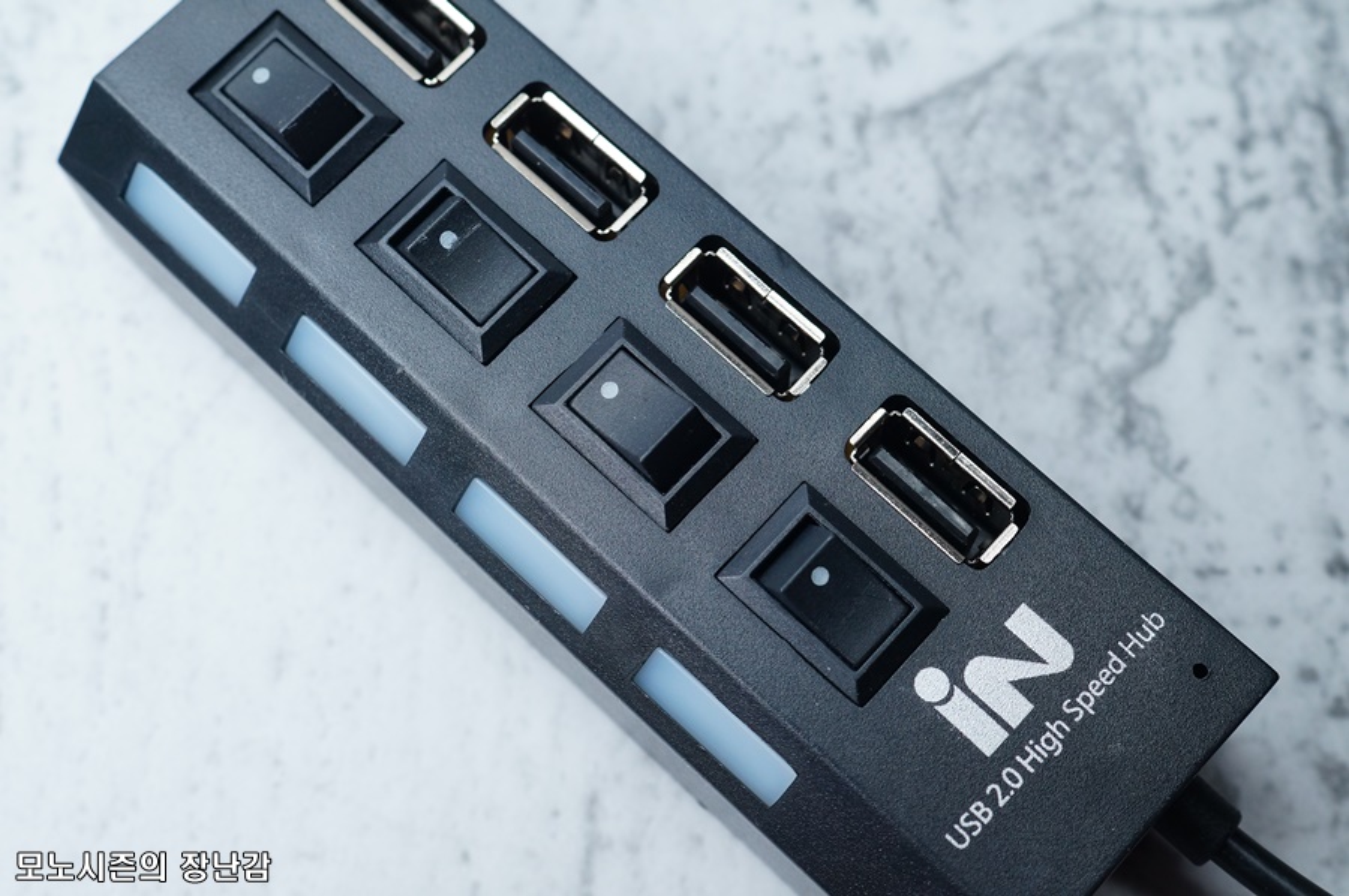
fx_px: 1684
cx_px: 674
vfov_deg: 29.8
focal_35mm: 45
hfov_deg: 43.6
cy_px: 448
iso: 400
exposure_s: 1/200
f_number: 7.1
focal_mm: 30
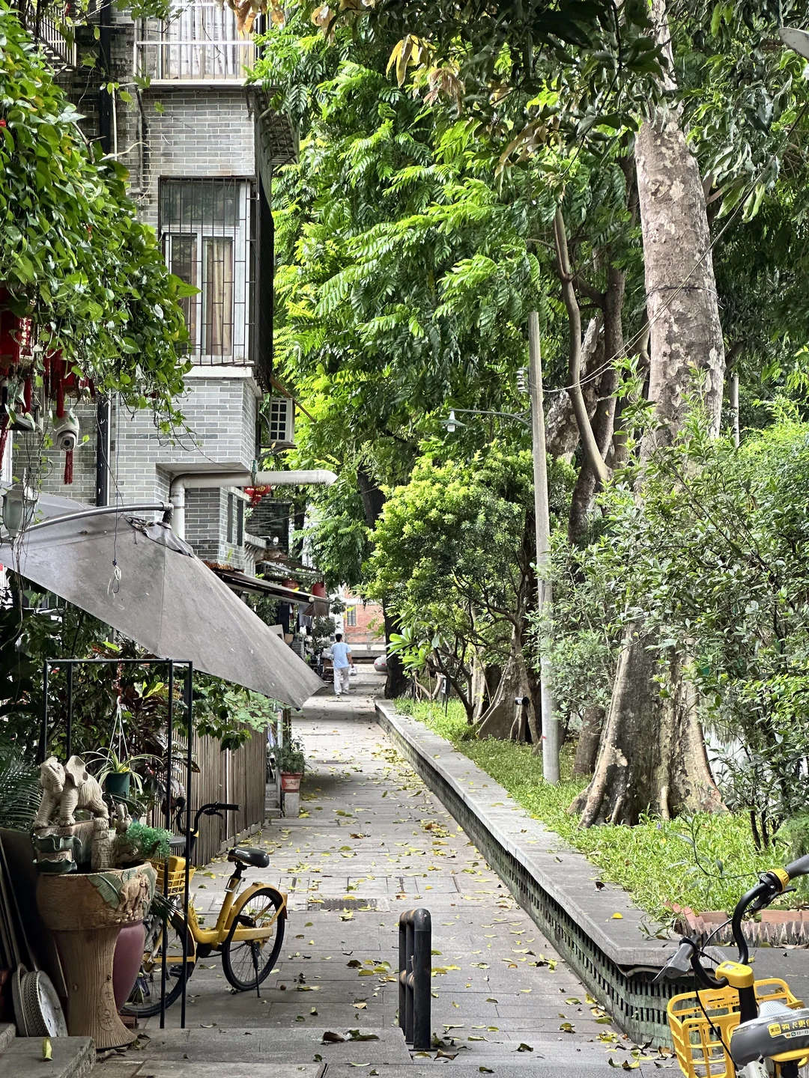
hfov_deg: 19.1
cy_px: 539
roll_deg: -1.3
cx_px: 404
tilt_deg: +2.2
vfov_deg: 25.3
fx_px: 2399
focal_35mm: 77
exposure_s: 1/99
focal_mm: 9
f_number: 2.8
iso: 125
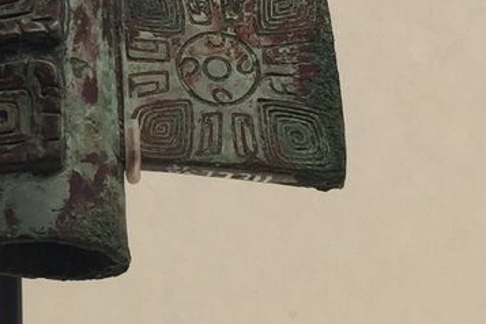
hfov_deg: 14.5
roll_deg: +1.3
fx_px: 1822
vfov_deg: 10.0
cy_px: -93
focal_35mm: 135
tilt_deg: -0.5
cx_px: -161
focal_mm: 4.15
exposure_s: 1/100
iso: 50
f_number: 2.2
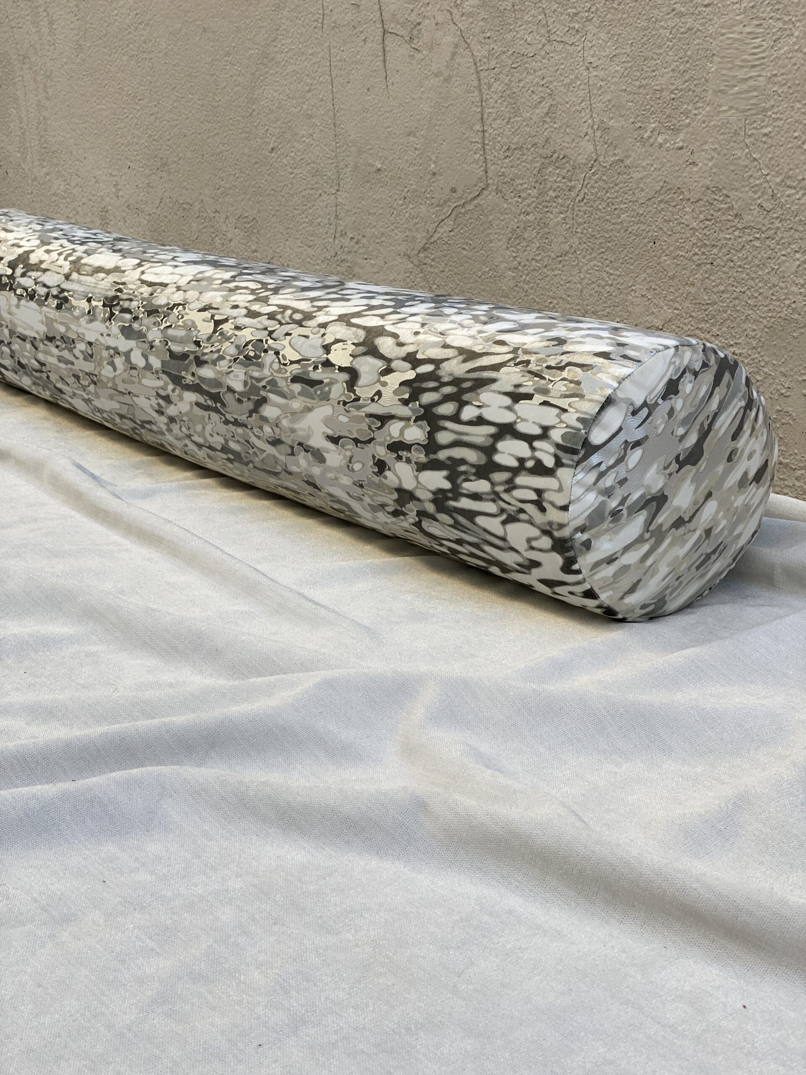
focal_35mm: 52
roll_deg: +2.4
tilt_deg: -16.2
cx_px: 403
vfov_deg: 36.8
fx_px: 1614
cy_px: 538
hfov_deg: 28.0
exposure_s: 1/167
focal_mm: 6
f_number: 2
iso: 20
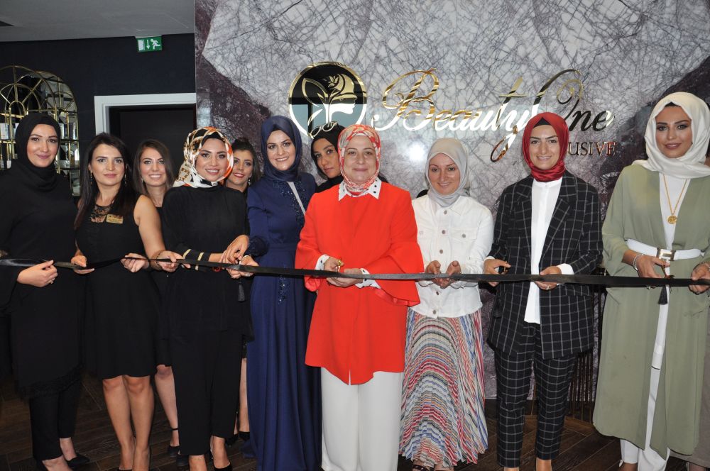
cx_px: 355
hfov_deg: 67.4
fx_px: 532
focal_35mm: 27
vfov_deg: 47.8
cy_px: 236
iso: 500
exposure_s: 1/200
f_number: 5.6
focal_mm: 18
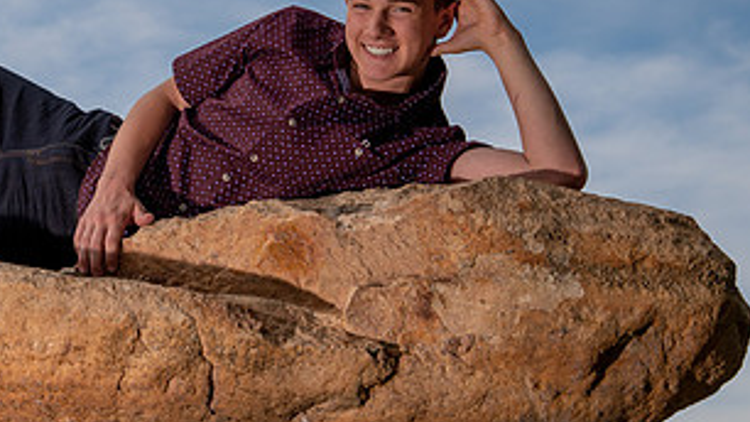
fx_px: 2287
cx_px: 125
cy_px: 132
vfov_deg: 10.5
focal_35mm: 115
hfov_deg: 18.4
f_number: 8
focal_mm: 58
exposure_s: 1/500
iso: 200
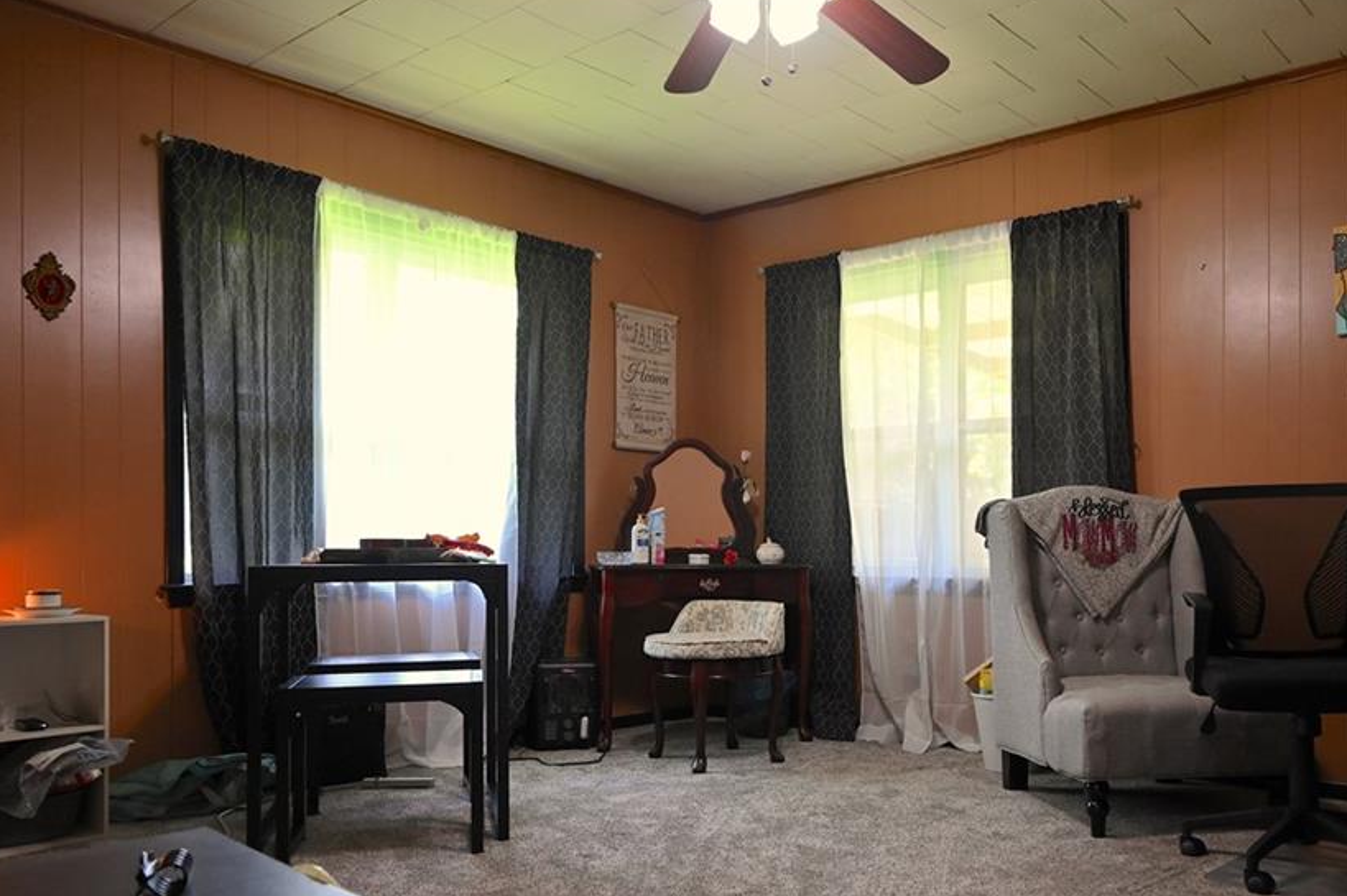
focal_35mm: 30
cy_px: 538
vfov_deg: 43.3
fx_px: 1122
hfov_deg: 61.5
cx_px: 801
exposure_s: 1/40
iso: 2000
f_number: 8
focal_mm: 24
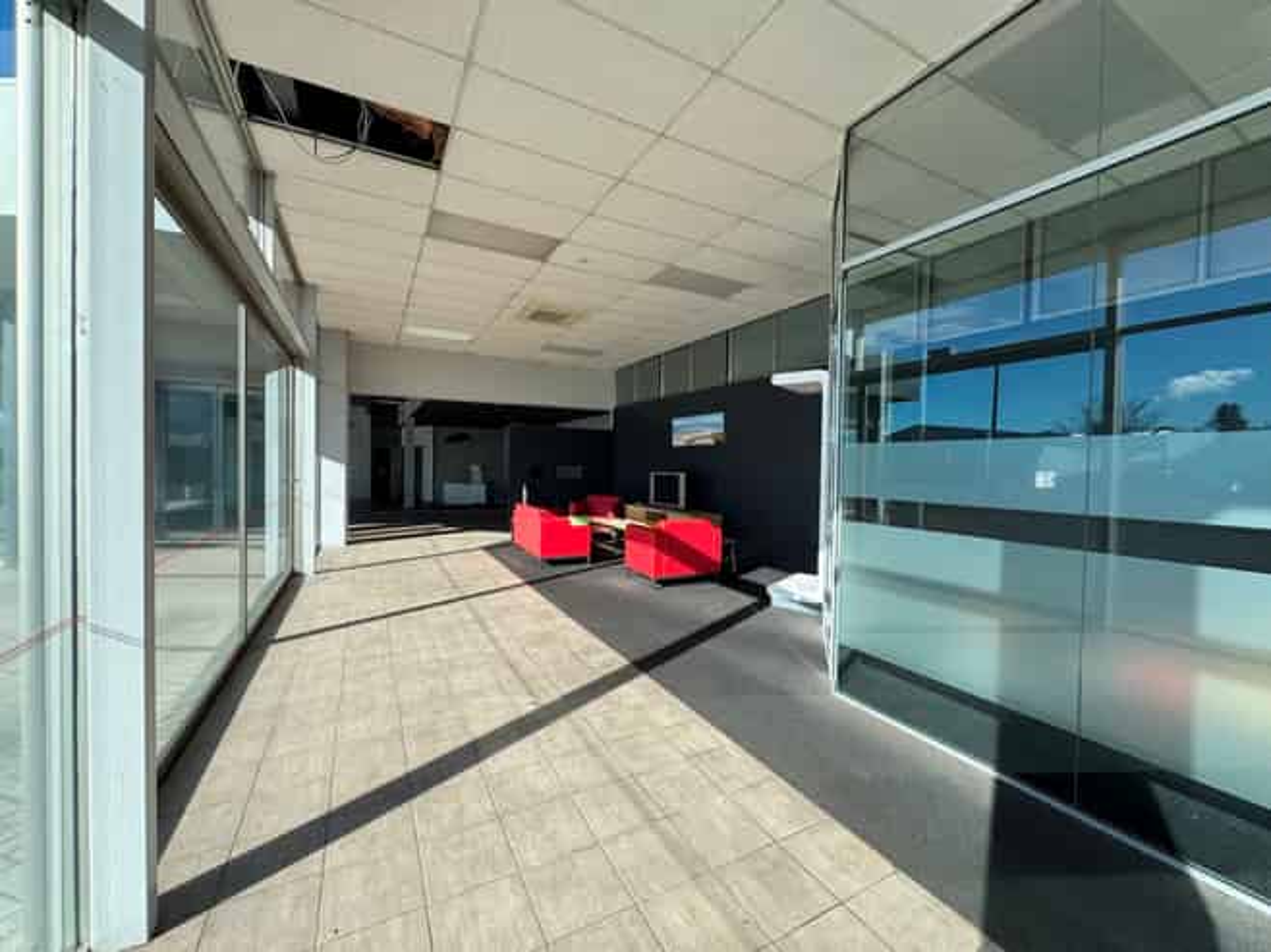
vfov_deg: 85.6
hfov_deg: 102.1
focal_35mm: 14
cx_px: 636
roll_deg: -0.5
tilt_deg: +0.6
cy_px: 476
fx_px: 514
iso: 50
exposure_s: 1/700
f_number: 2.2
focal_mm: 2.22
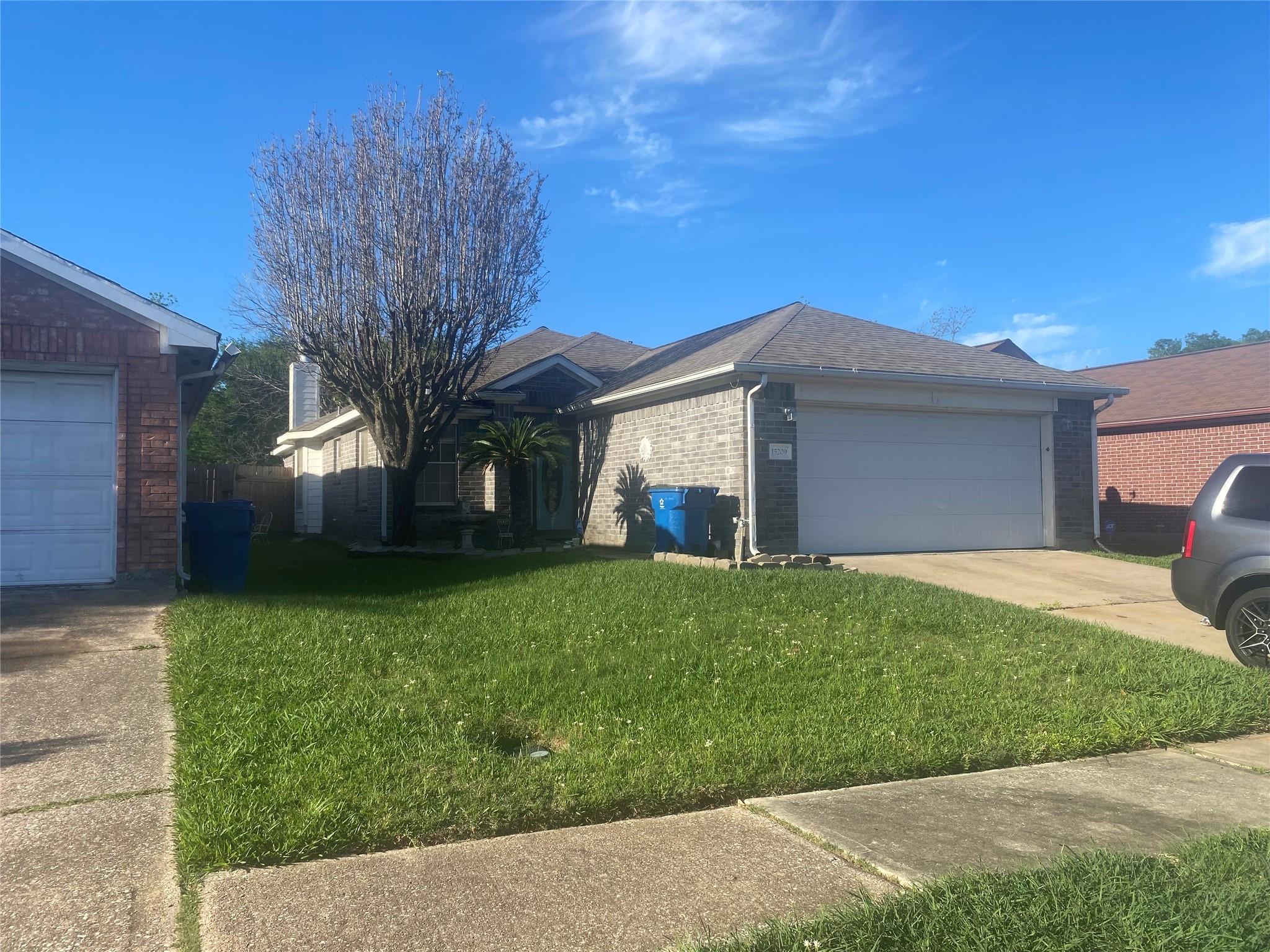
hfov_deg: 67.3
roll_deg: +0.4
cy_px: 476
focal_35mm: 26
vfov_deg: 53.1
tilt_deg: +0.4
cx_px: 635
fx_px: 954
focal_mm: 4.25
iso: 32
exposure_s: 1/1866
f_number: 1.8
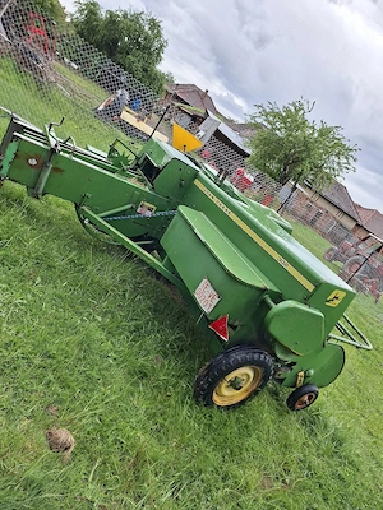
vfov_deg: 73.9
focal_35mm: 23
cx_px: 192
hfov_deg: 58.9
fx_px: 339
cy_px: 255
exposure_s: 1/333
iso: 50
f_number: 1.8
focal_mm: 5.54
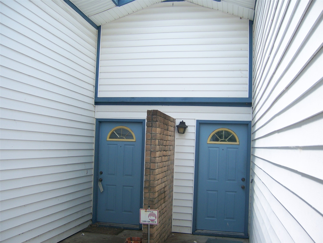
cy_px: 122
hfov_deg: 51.3
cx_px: 162
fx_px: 336
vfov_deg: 39.7
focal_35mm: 36
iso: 80
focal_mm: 6
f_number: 2.8
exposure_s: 1/400
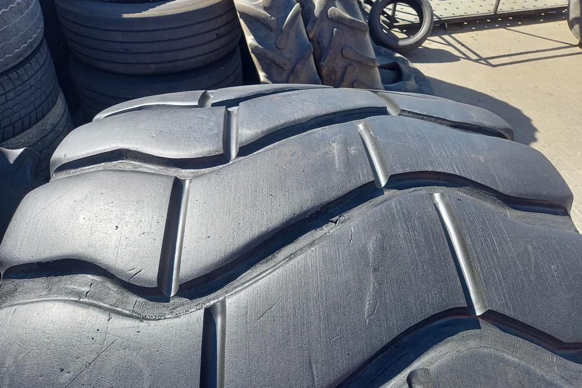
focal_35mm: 27
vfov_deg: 47.9
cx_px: 286
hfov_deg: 67.4
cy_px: 184
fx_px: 436
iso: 50
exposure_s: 1/344
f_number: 1.8
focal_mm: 4.65
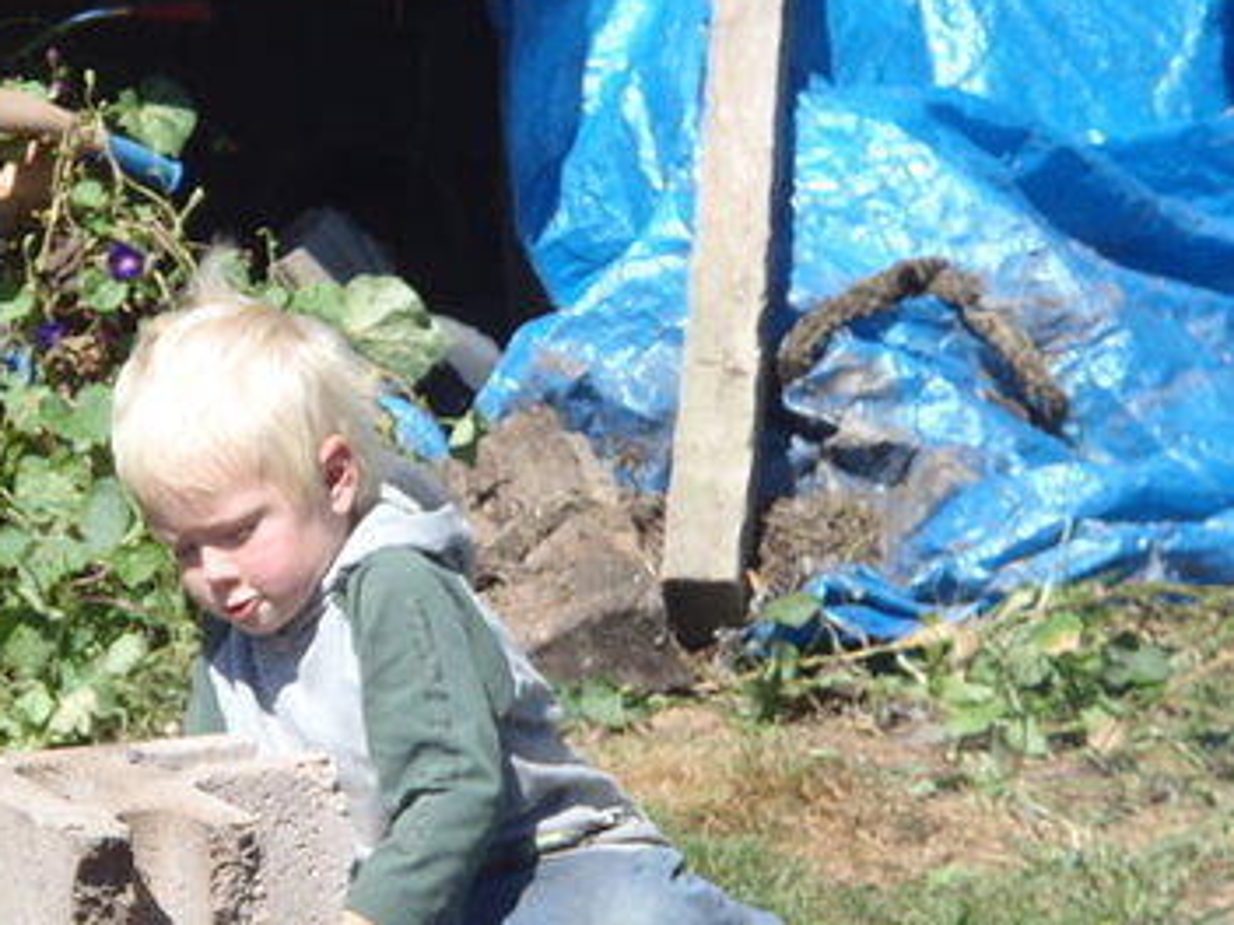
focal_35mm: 149
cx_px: 238
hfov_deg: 13.2
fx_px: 5312
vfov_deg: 10.0
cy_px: 459
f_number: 5
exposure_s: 1/250
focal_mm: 14.67
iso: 64
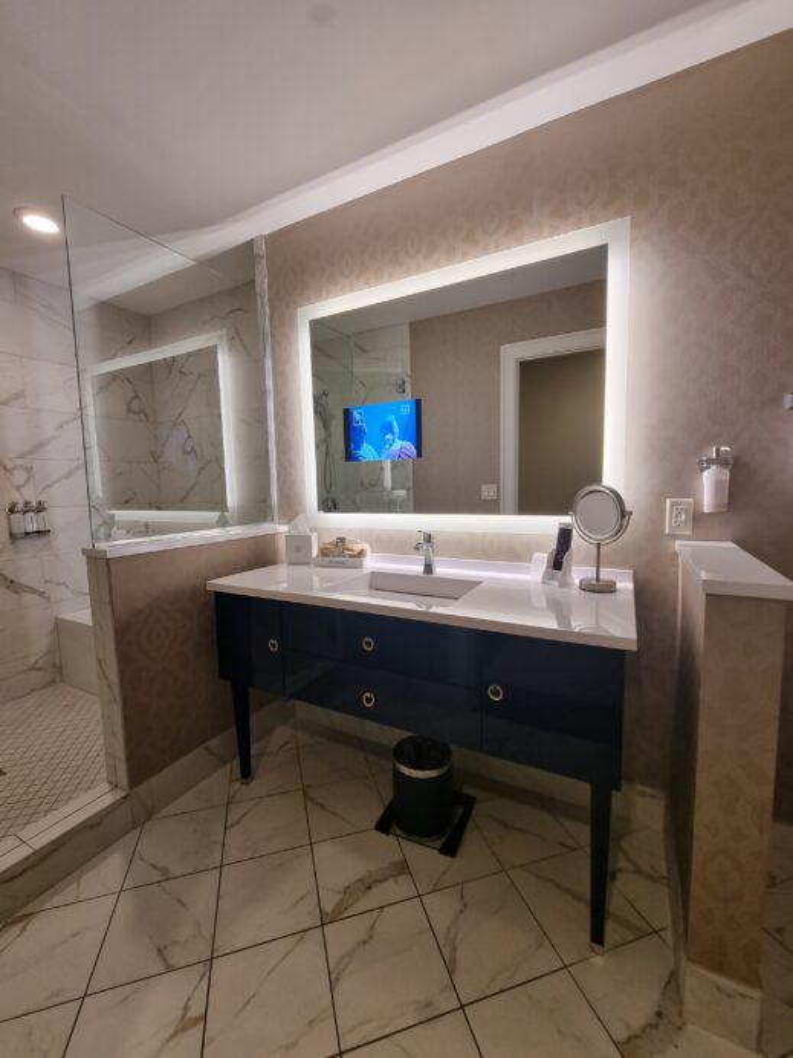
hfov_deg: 89.9
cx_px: 396
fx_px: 397
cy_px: 529
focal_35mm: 13
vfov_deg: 106.2
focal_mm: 2.2
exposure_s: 1/60
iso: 64
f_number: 2.2
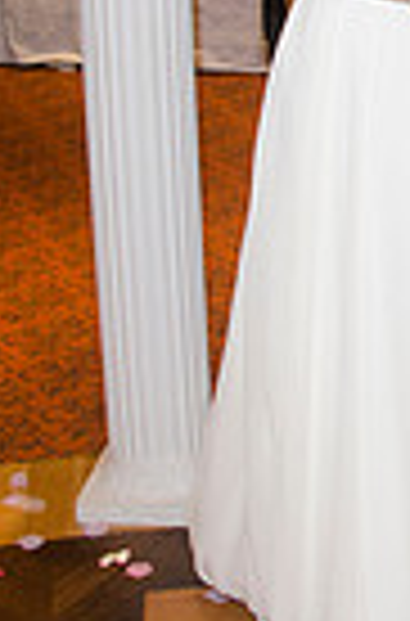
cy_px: 0
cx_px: 586
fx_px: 1515
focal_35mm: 88
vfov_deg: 22.3
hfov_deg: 14.5
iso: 400
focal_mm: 18
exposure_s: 1/60
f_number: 5.6
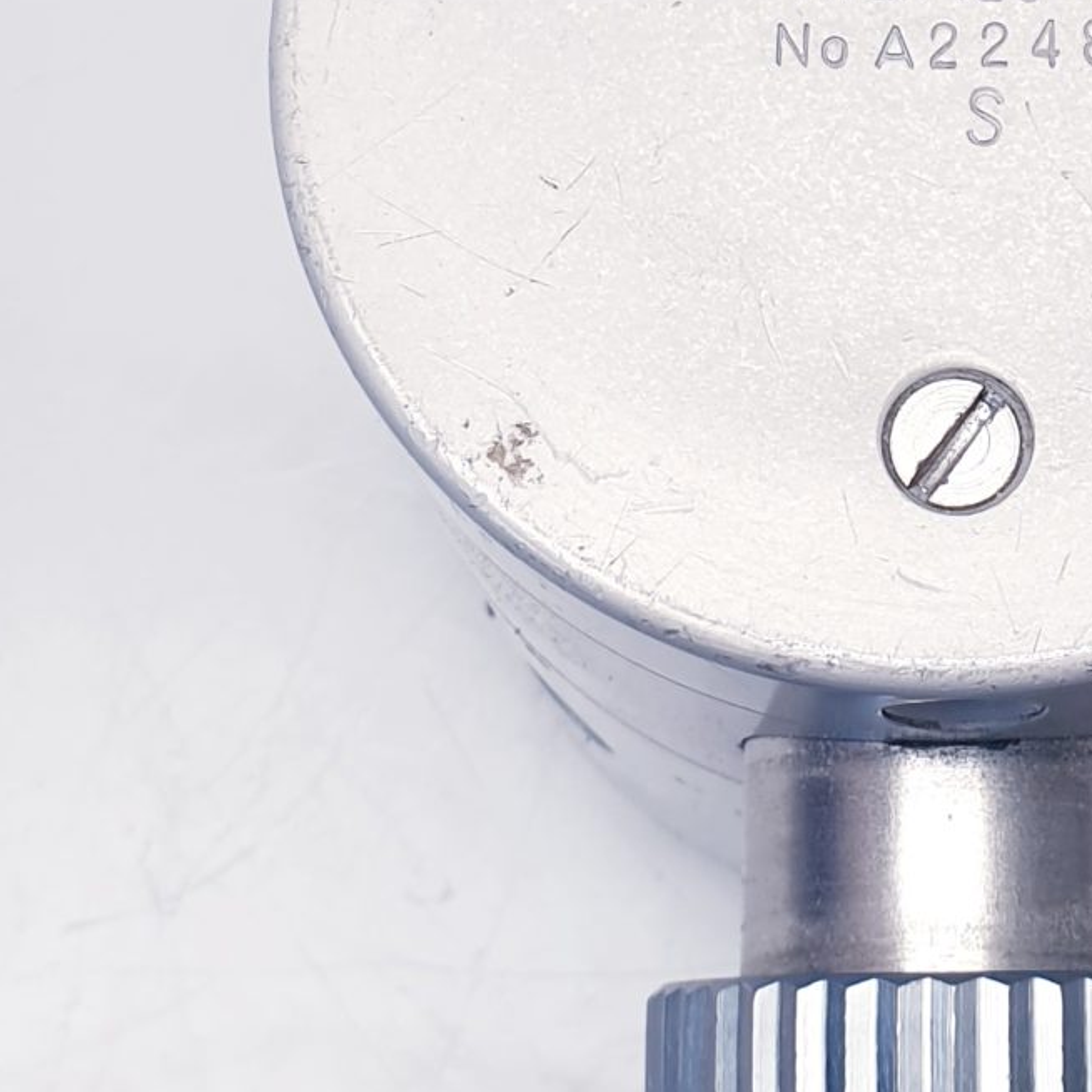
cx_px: 1022
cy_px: -50
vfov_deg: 18.7
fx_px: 3212
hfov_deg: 18.9
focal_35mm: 90
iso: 50
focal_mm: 4.3
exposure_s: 1/50
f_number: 2.4
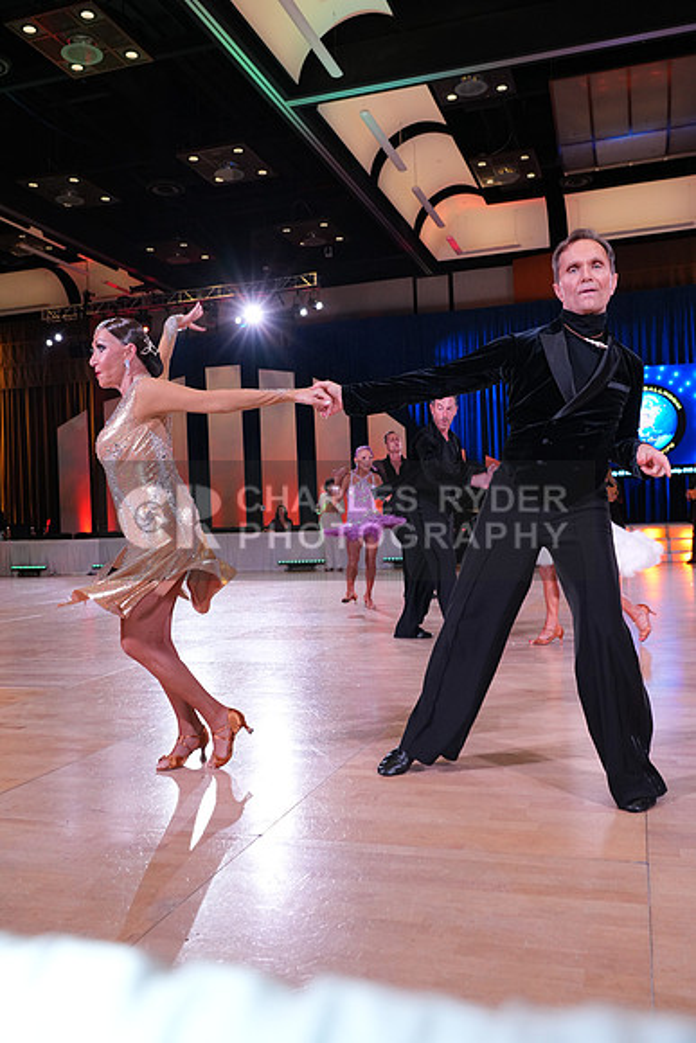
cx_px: 348
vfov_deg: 61.9
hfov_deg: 43.6
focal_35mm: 30
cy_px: 522
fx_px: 869
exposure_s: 1/250
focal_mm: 30
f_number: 5
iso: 2000
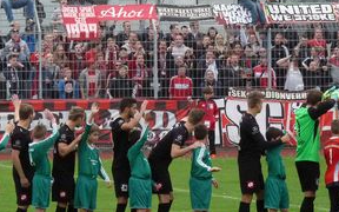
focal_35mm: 495
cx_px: 181
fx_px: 4573
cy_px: 26
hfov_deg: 4.2
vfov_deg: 2.7
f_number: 3.7
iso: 400
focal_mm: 41.9
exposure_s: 1/400
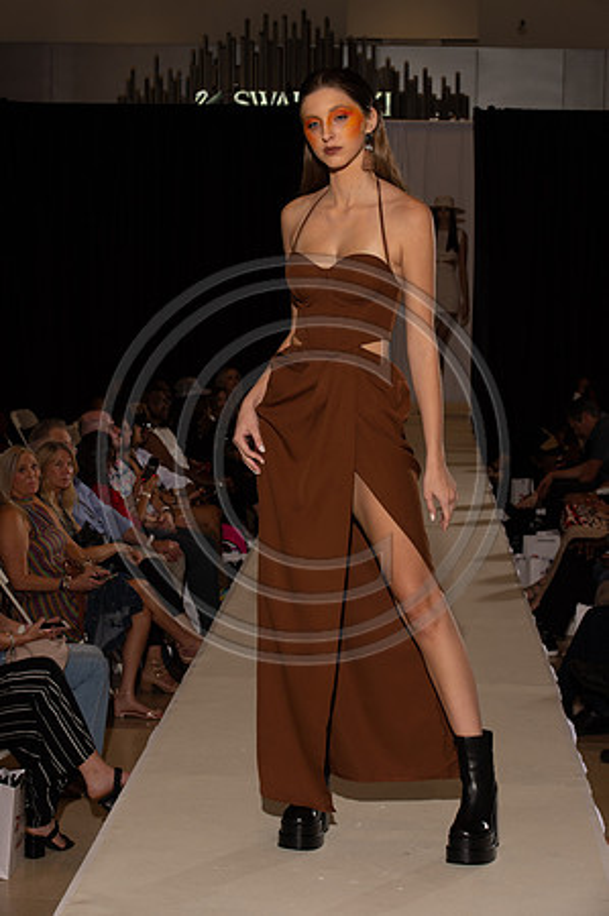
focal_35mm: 80
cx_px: 304
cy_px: 458
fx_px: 2035
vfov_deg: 25.4
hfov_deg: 17.0
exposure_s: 1/250
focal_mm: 80
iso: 800
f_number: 9
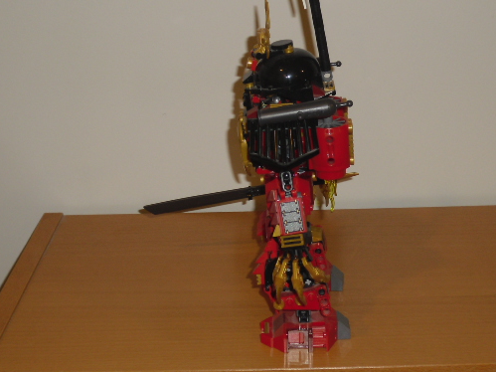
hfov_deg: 28.5
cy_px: 175
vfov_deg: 21.6
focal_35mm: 68
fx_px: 974
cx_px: 279
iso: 200
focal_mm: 9.4
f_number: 3.8
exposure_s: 1/60
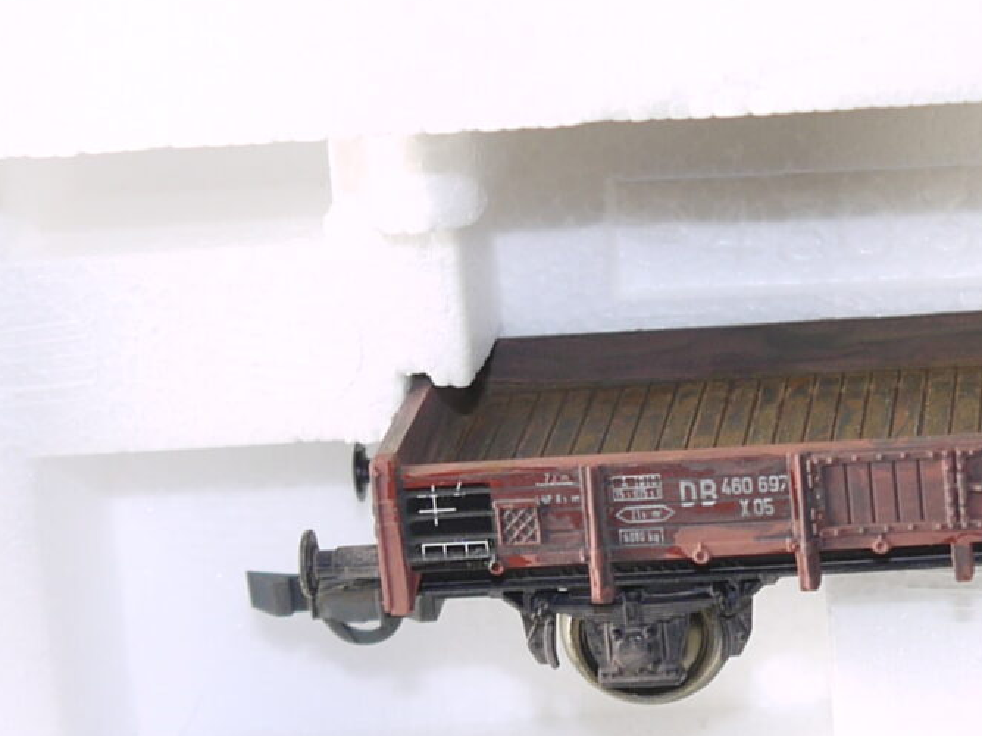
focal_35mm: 138
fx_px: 3915
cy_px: 166
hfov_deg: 14.1
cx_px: 979
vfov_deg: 10.7
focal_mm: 16
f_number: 3.9
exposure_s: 1/50
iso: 100
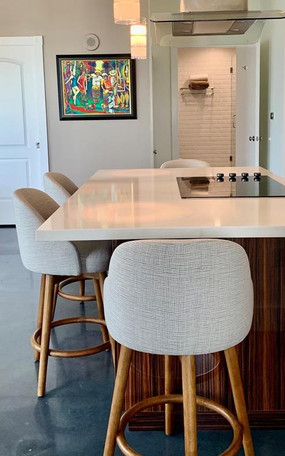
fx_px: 522
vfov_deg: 46.8
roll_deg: +0.9
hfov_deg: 30.5
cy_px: 176
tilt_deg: -7.0
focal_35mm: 42
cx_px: 154
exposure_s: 1/120
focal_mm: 4.25
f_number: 1.8
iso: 80
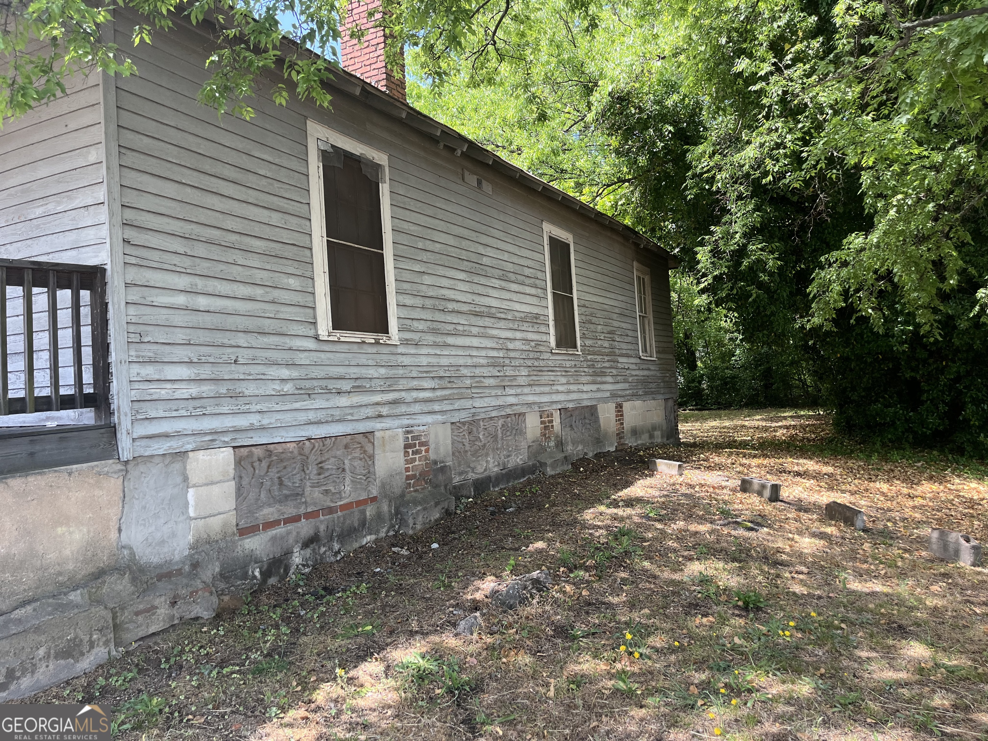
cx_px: 494
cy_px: 370
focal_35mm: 26
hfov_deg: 67.3
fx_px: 742
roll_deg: +4.1
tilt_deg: +2.2
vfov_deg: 53.1
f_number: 1.6
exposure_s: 1/340
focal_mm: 5.1
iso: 50
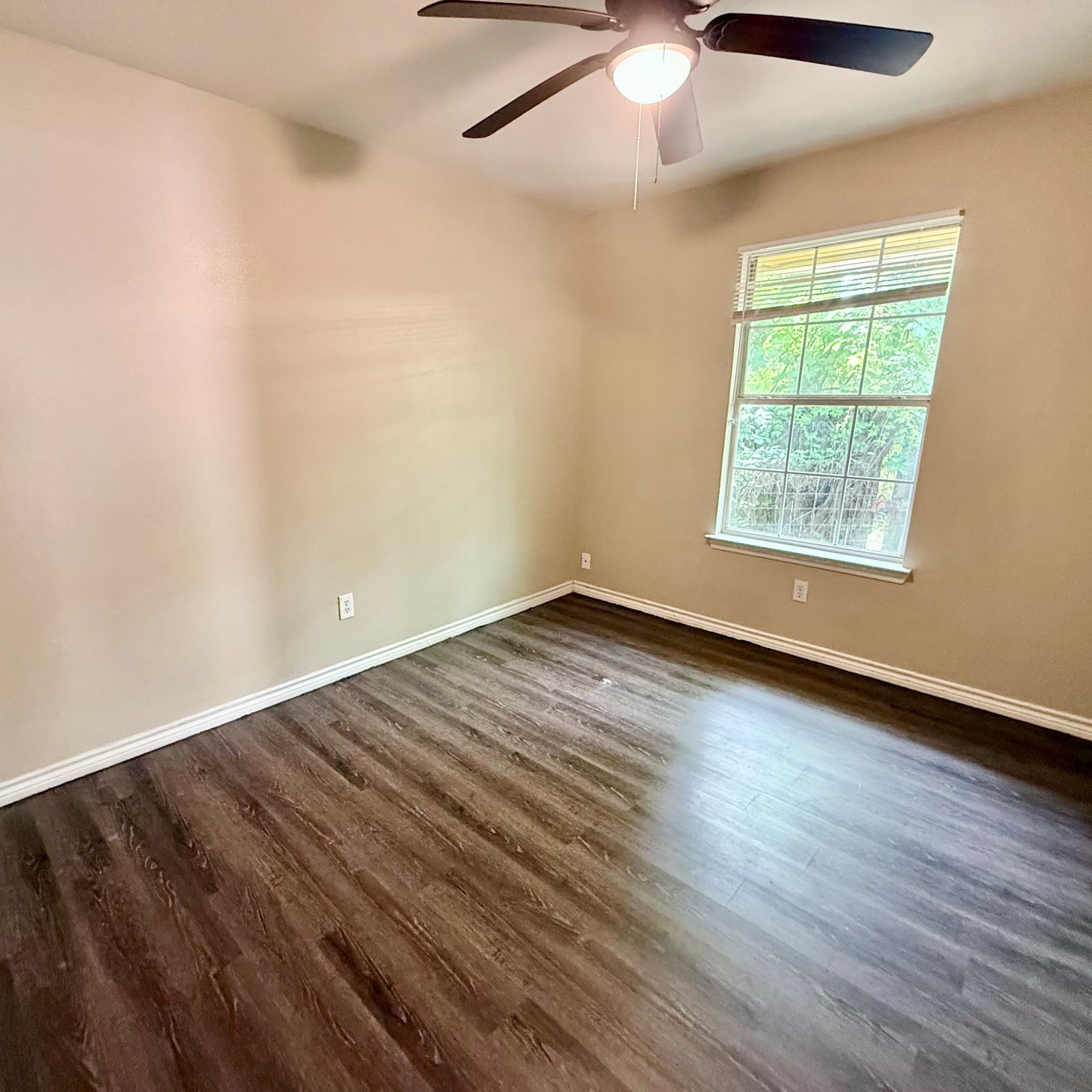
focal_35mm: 17
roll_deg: +0.1
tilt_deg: -14.1
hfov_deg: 83.5
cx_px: 475
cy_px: 543
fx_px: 607
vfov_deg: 84.0
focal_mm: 2.22
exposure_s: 1/60
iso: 640
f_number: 2.2
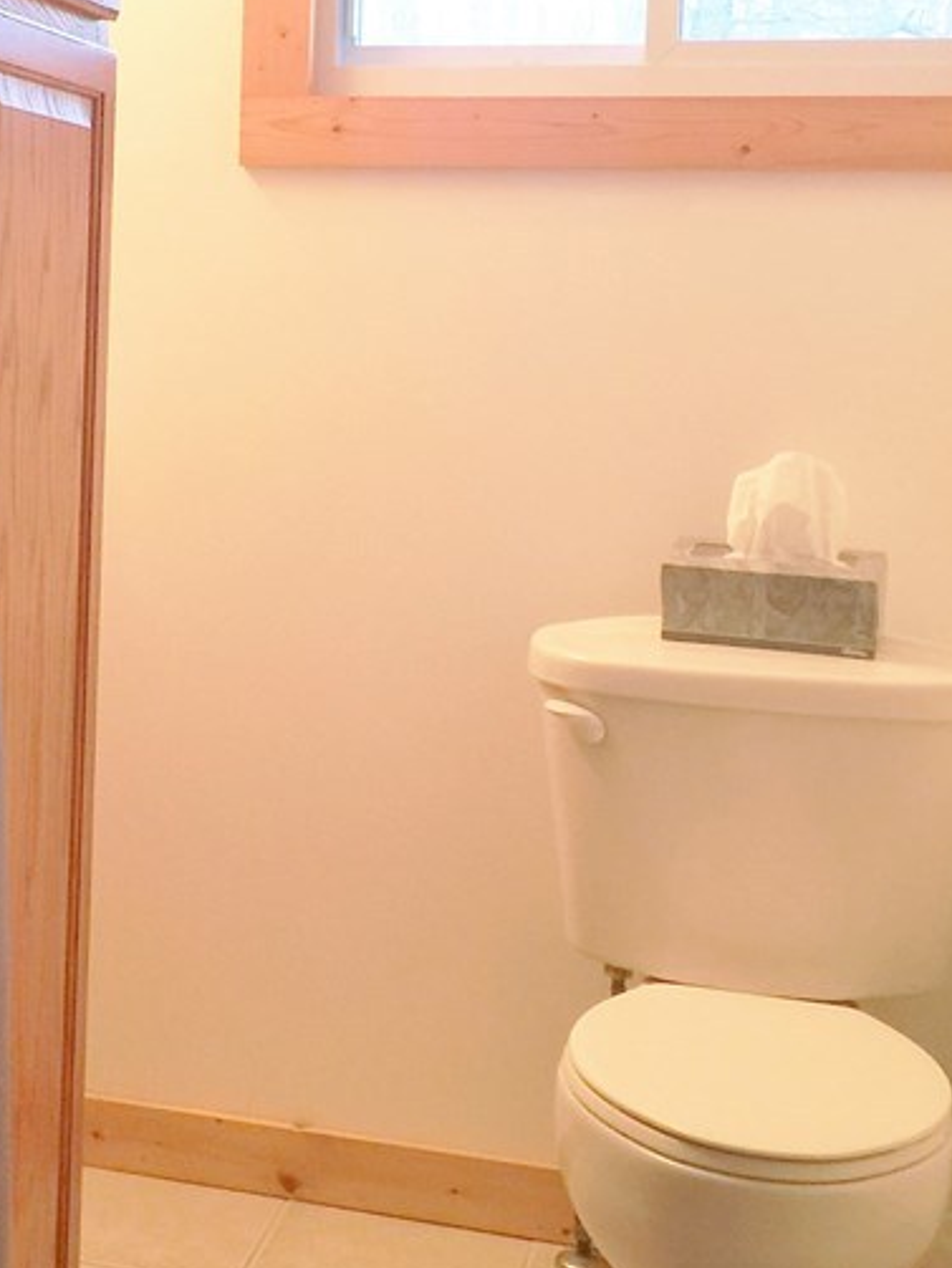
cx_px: 42
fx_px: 2162
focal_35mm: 59
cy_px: 351
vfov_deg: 32.2
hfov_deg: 23.9
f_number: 2.2
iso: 64
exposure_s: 1/15
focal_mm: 4.15
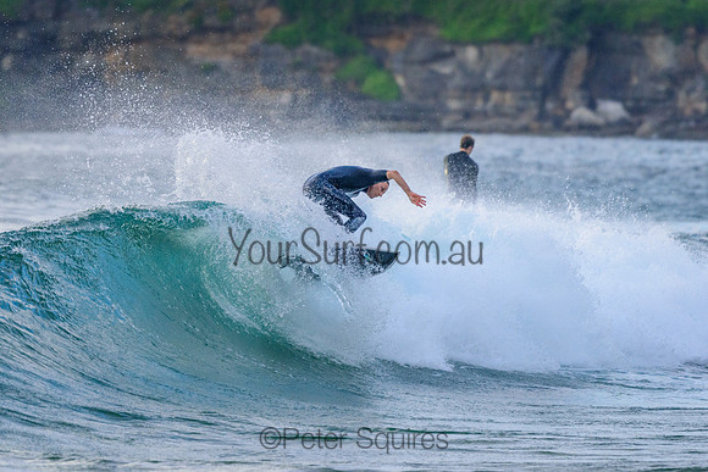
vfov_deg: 2.9
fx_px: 9407
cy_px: 206
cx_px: 274
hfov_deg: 4.3
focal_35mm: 478
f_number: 5.6
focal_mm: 390
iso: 1000
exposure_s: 1/2000
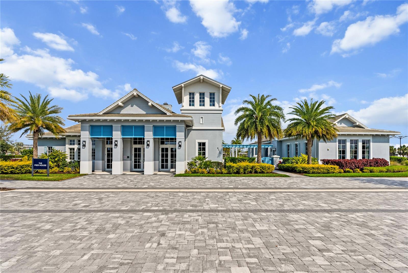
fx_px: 215
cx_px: 204
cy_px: 136
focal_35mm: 19
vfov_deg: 64.6
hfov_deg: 86.9
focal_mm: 19
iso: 400
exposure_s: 1/1600
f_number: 8
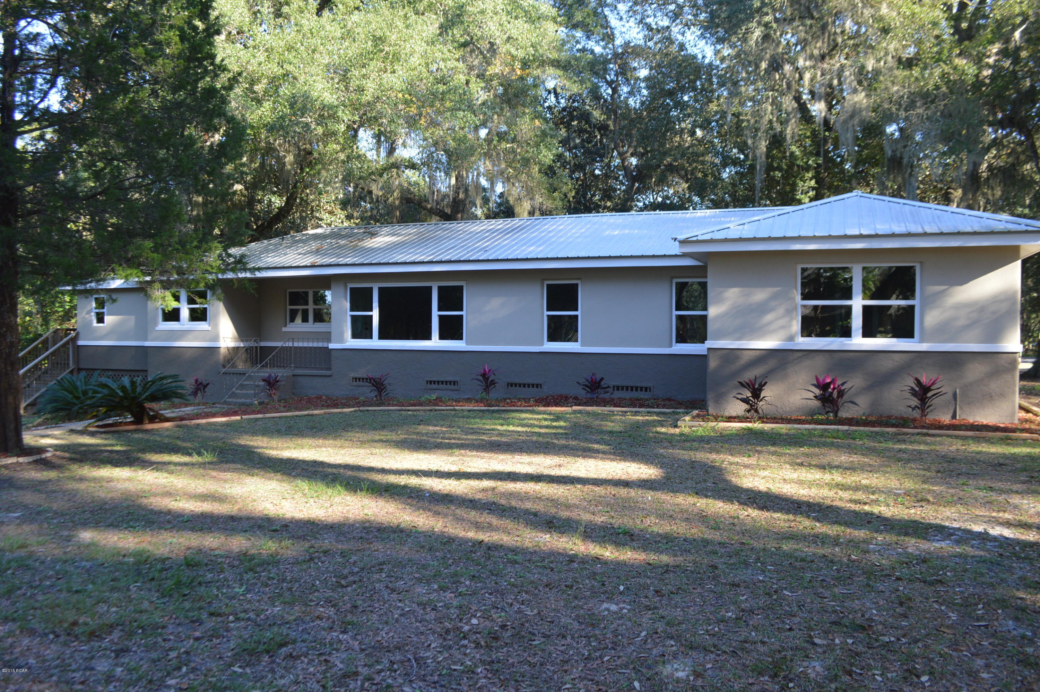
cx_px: 520
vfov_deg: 47.8
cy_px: 346
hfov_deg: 67.4
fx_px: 779
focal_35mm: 27
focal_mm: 18
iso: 320
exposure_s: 1/125
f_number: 5.6
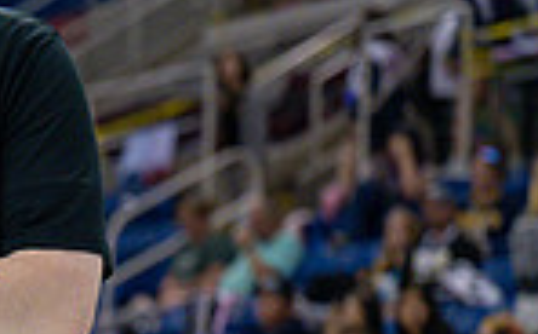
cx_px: -485
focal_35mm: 361
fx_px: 5285
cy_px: 485
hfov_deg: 5.7
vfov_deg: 3.6
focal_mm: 70
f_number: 2.8
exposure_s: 1/800
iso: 2500
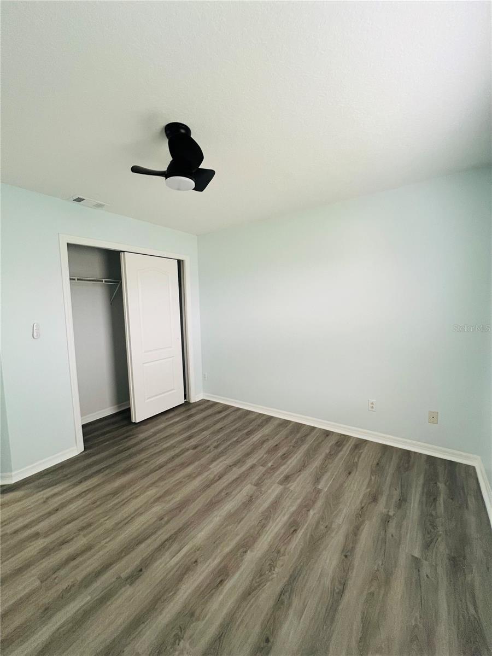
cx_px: 246
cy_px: 328
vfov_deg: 106.2
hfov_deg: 89.9
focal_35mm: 13
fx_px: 246
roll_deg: +0.9
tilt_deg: -5.0
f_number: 1.8
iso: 200
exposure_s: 1/60
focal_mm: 1.57
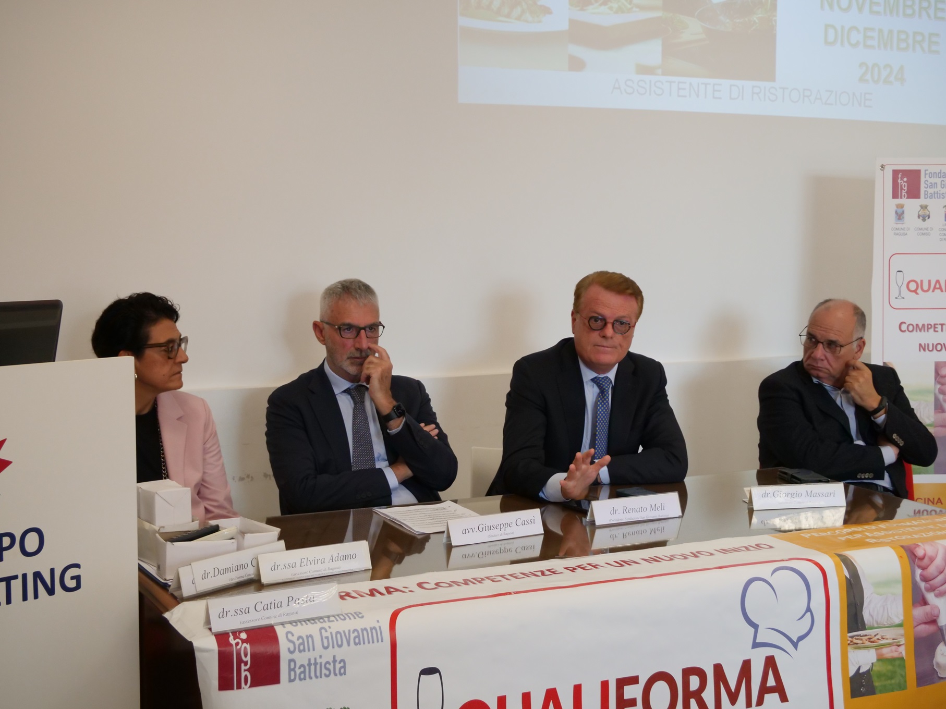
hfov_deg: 38.2
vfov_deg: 29.1
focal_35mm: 50
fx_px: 1366
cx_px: 473
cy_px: 354
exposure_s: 1/160
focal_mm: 25
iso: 1600
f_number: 5.6
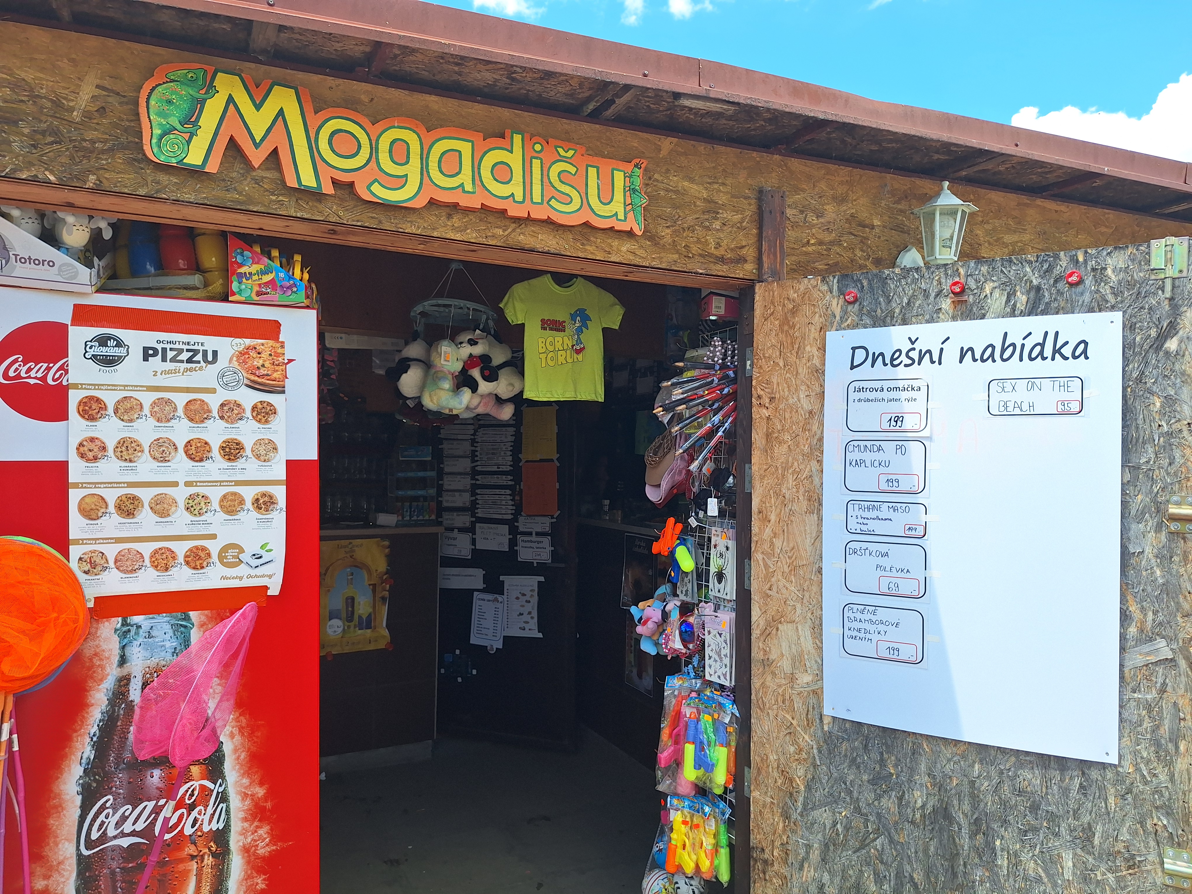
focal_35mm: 23
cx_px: 596
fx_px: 792
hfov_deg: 73.9
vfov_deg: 58.9
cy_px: 447
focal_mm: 5.54
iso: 40
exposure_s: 1/883
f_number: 1.8
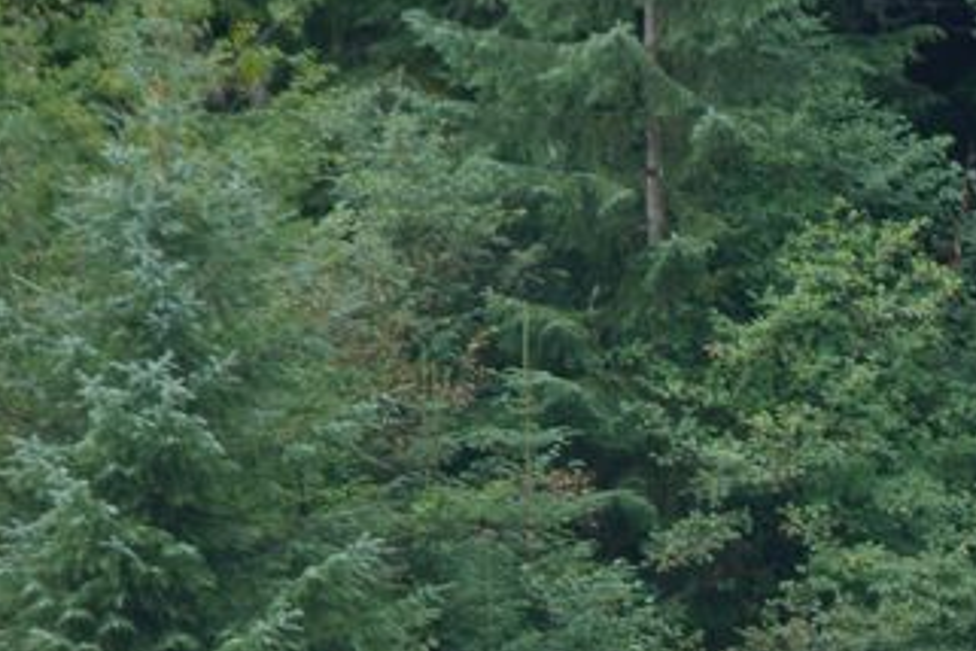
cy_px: 654
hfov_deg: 2.2
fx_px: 25808
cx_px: 705
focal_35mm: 952
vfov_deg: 1.4
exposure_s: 1/100
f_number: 4.5
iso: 125
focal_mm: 88.2
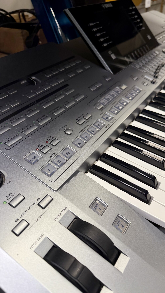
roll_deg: -0.7
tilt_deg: -38.5
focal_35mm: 27
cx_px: 96
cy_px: 146
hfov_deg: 42.8
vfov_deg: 69.9
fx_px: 210
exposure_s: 1/100
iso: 80
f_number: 1.78
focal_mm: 6.76
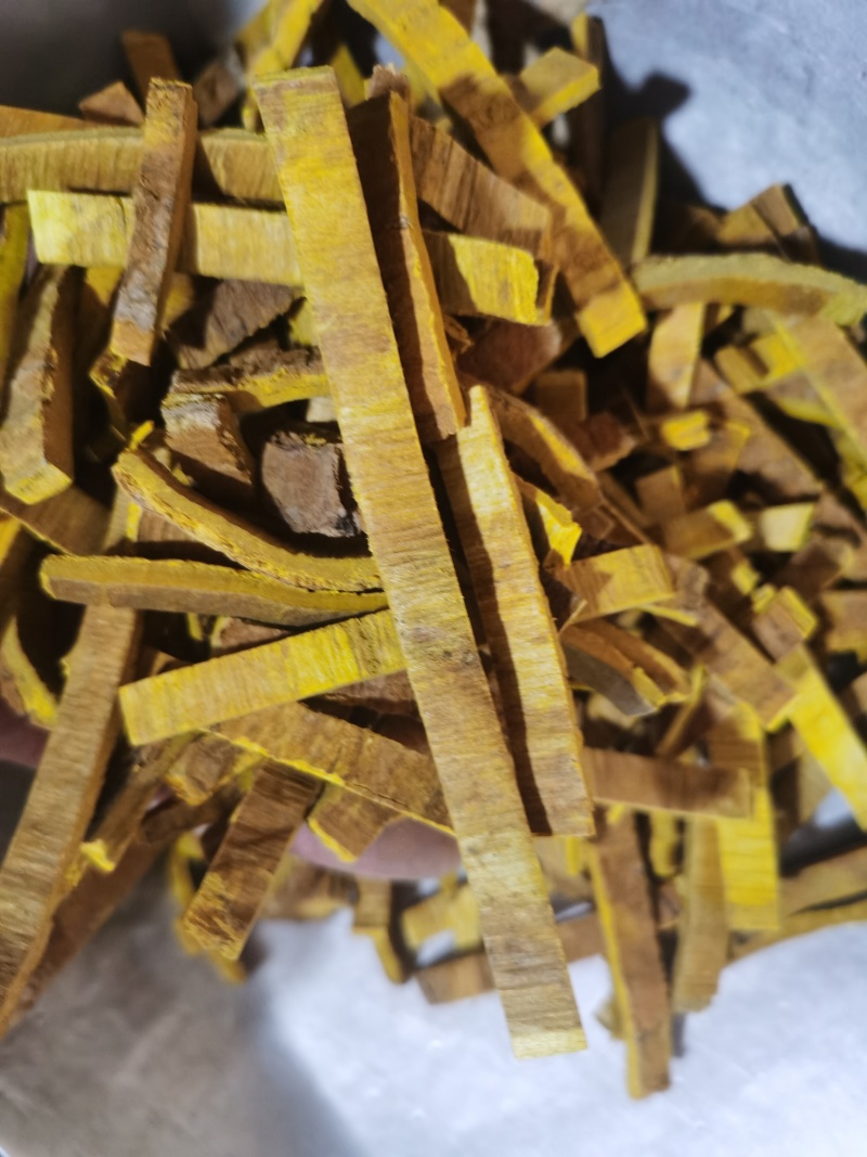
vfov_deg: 65.3
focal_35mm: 27
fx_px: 902
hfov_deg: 51.3
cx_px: 434
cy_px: 578
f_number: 1.8
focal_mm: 5.58
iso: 400
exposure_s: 1/25.7
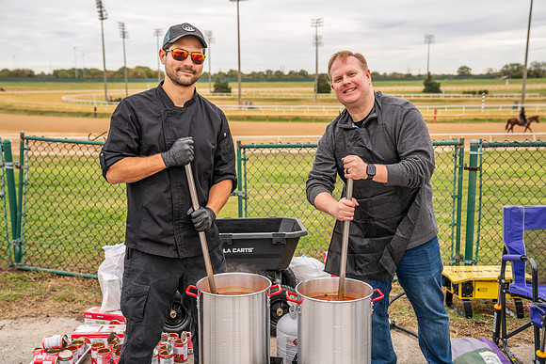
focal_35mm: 41
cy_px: 182
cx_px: 273
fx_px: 622
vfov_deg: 32.6
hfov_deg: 47.4
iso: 500
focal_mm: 41
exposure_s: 1/1000
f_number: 4
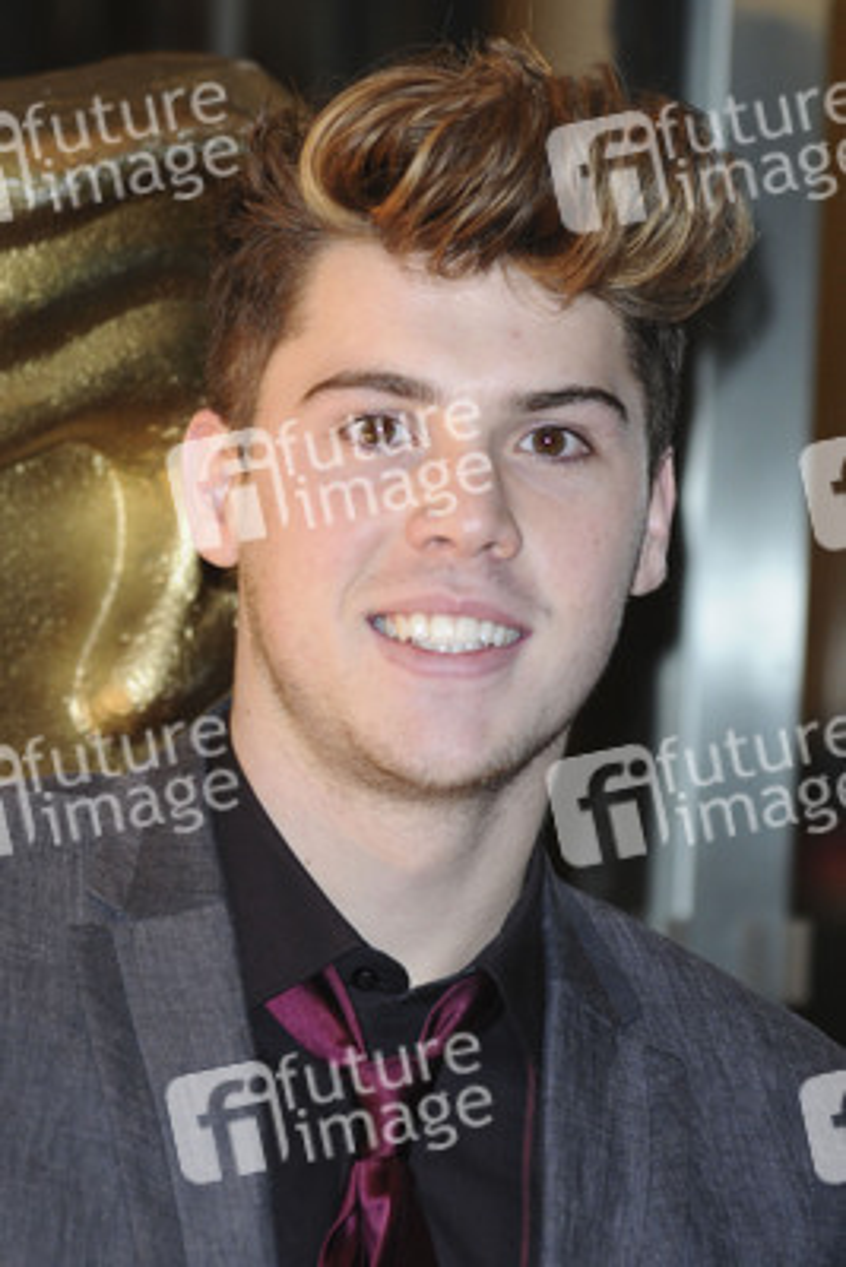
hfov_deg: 4.6
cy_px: 634
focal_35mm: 300
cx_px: 423
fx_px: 10565
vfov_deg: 6.9
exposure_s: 1/160
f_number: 4.5
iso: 640
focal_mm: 200
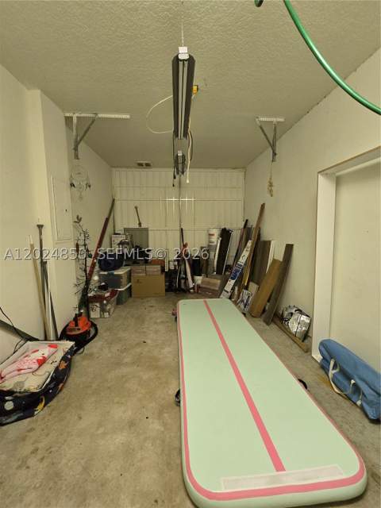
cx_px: 190
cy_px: 254
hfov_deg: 89.9
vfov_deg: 106.2
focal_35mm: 13
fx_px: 191
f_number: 2.2
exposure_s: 1/60
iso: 800
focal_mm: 2.2
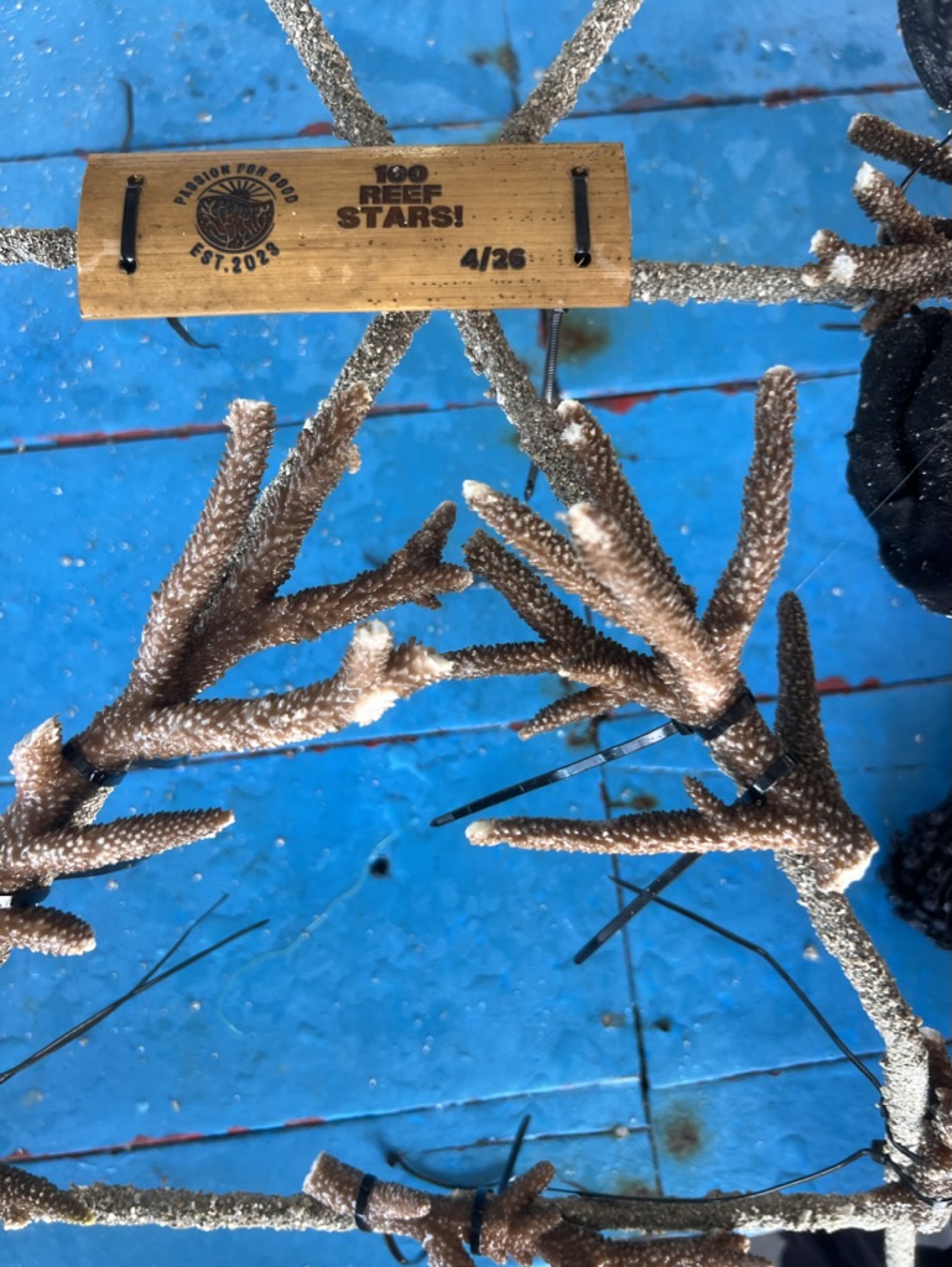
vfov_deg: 67.3
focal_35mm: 26
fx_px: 953
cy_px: 634
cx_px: 476
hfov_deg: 53.1
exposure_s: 1/121
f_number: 1.5
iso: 64
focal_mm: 5.7
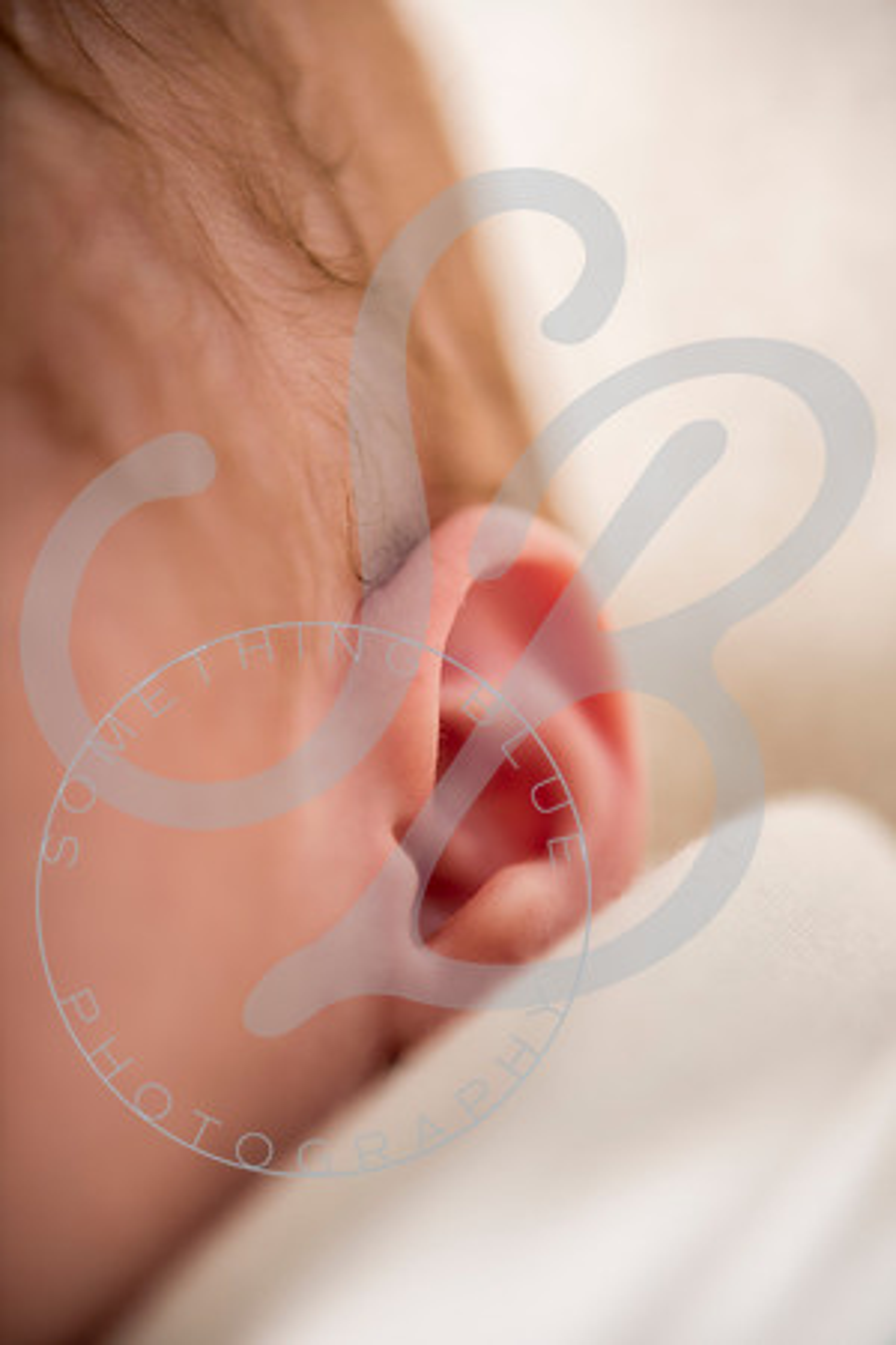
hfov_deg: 19.5
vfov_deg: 28.8
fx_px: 2613
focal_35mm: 70
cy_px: 672
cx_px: 448
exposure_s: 1/125
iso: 100
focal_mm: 70
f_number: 3.2
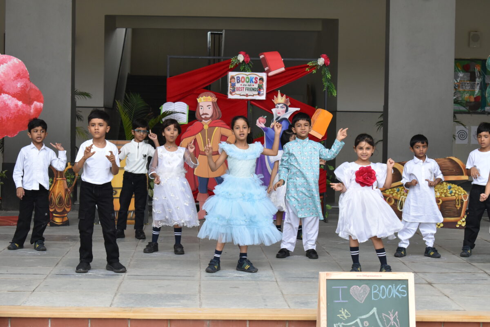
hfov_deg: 24.6
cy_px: 164
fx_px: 1123
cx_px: 245
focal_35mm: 82
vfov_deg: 16.6
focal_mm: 55
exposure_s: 1/500
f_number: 5.6
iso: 800
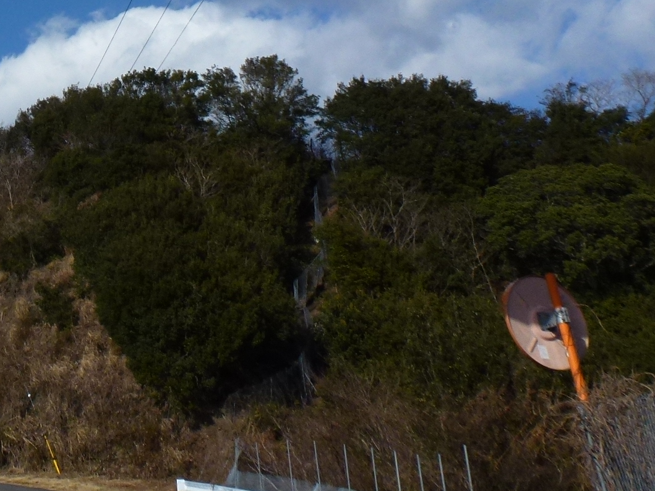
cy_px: -92
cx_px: -40
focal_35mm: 58
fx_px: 1097
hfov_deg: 30.3
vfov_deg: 23.2
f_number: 4
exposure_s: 1/1300
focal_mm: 4.3
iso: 100
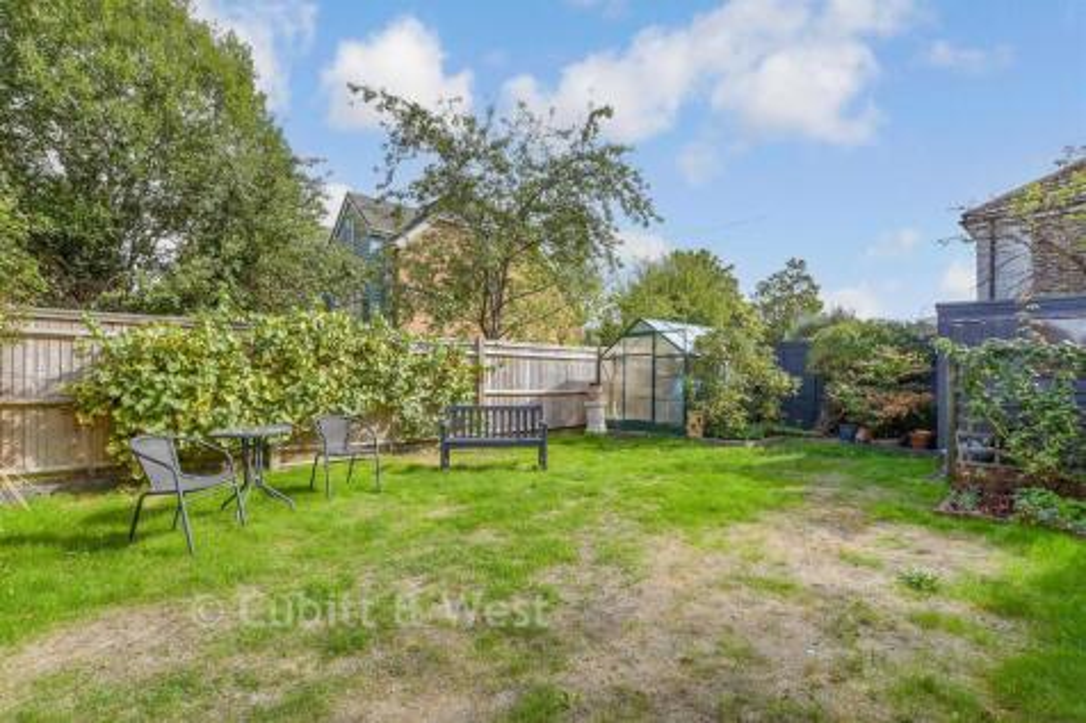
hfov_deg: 100.4
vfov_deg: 77.3
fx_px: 452
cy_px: 362
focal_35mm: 15
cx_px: 543
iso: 160
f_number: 8
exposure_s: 1/160
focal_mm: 10
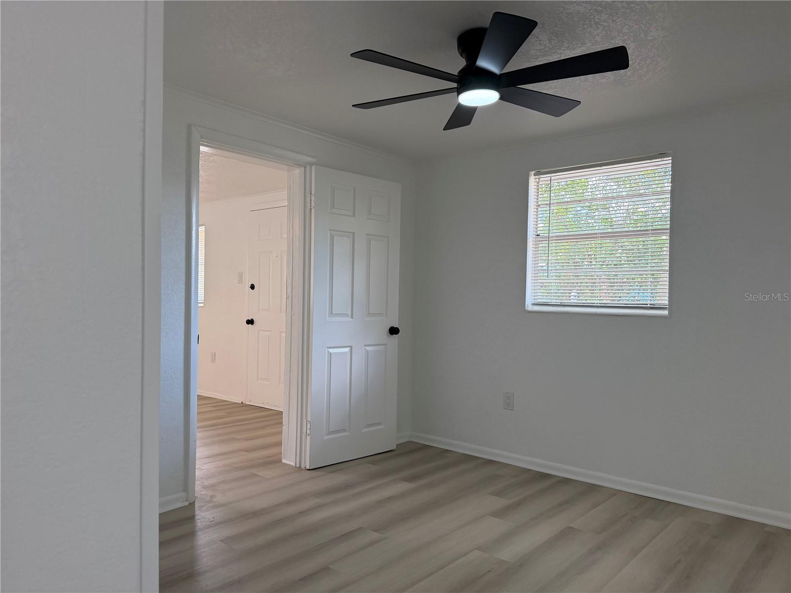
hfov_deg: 71.6
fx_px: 548
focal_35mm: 24
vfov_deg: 56.8
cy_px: 296
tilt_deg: -0.1
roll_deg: -0.8
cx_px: 396
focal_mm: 6.76
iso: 200
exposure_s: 1/230
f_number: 1.78
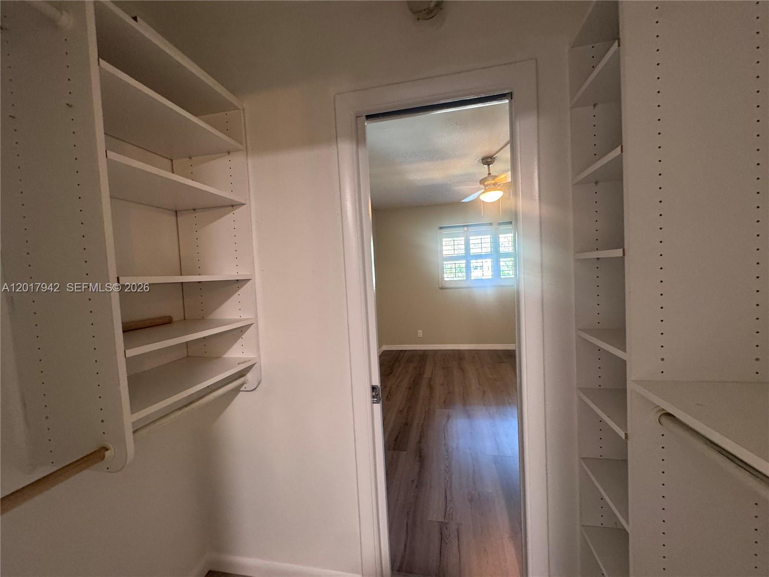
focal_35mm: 14
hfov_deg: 102.1
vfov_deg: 85.7
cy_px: 288
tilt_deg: -1.3
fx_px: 311
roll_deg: +4.0
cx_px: 384
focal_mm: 2.22
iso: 320
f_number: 2.2
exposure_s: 1/60
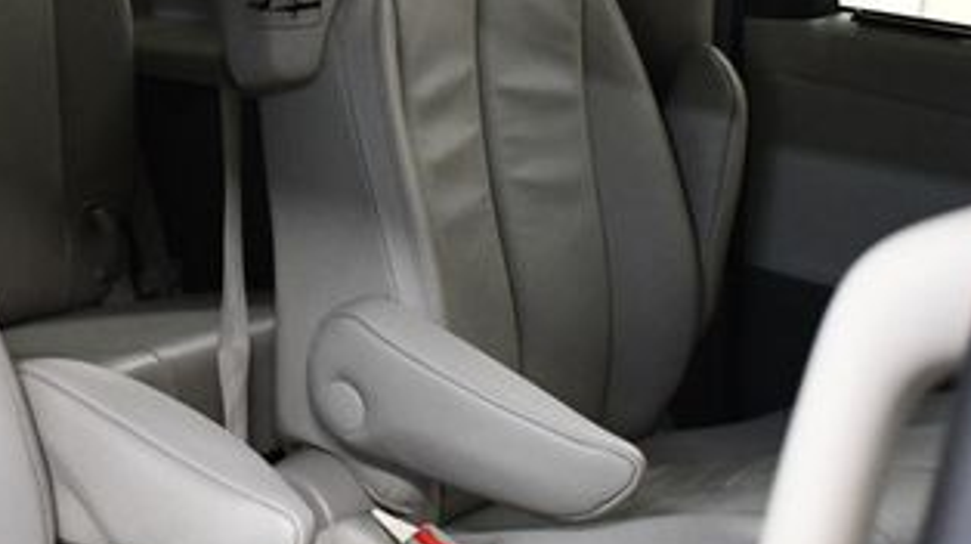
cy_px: 207
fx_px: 1981
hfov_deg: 26.4
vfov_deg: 15.6
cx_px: 59
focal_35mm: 77
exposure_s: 1/125
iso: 2800
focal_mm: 18
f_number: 3.5
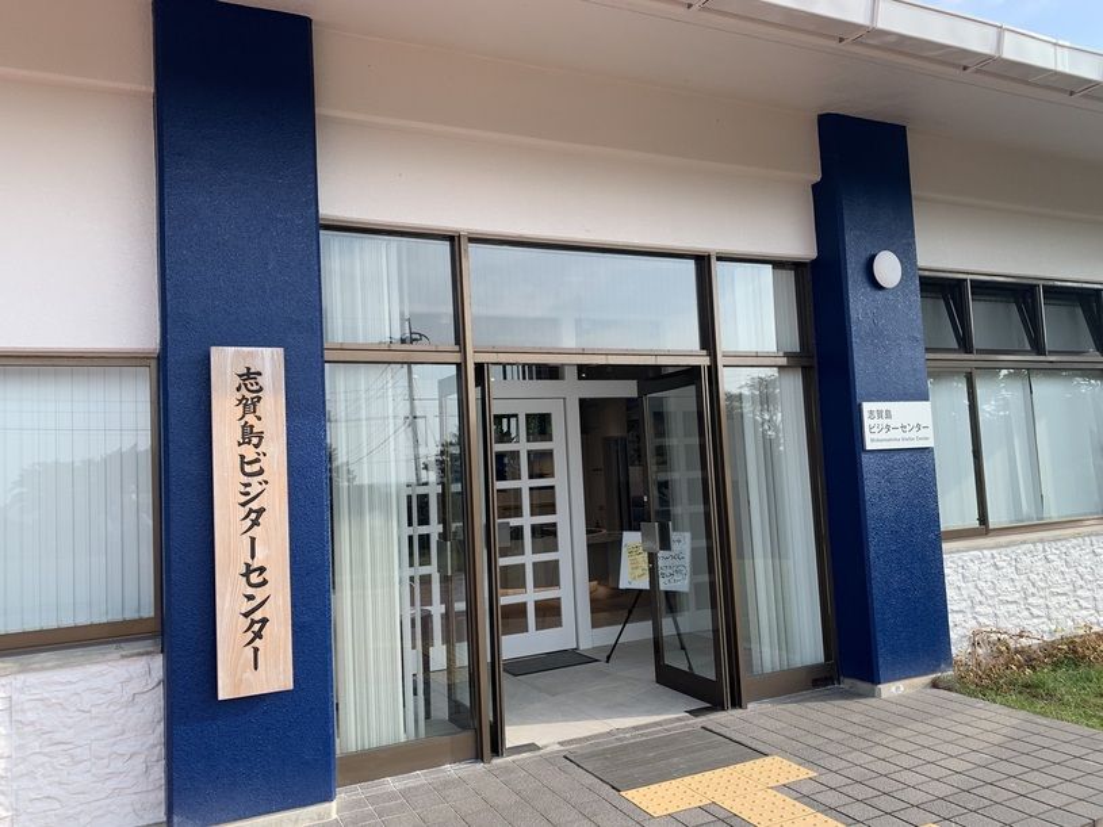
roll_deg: +3.0
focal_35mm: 26
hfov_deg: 67.3
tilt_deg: +2.2
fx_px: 828
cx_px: 552
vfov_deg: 53.1
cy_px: 414
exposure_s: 1/696
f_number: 1.8
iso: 25
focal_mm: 4.25
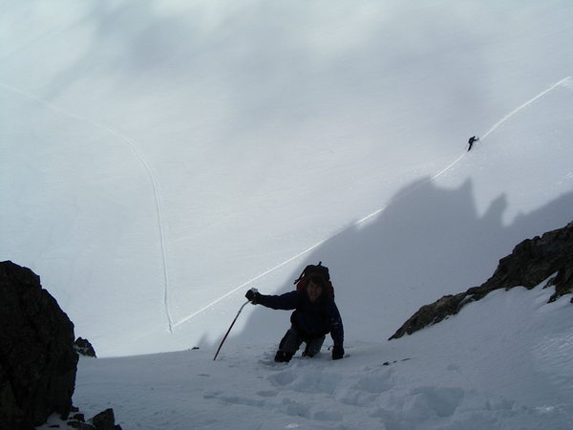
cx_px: 286
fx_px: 629
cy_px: 215
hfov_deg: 49.0
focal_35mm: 38
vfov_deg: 37.7
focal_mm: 5.8
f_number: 4.8
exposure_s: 1/1000
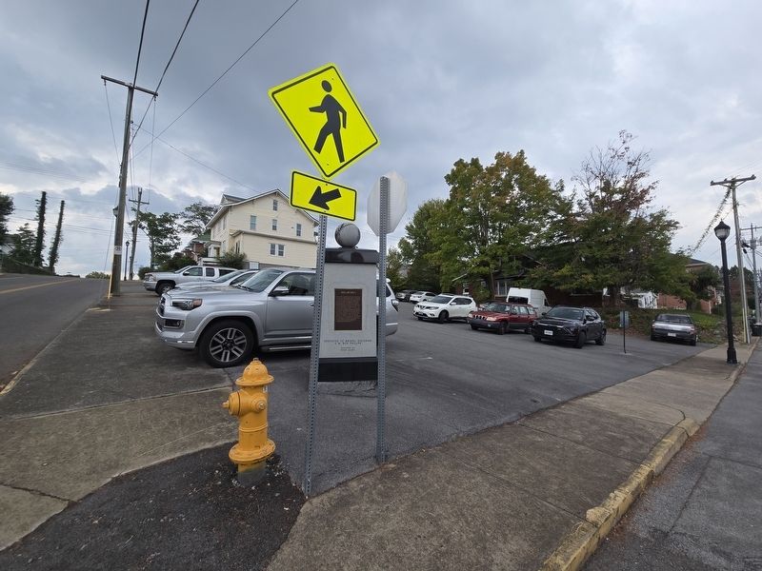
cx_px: 381
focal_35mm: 13
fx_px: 286
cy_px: 286
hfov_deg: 106.2
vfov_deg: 89.9
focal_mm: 2.2
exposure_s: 1/711
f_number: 2.2
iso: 50
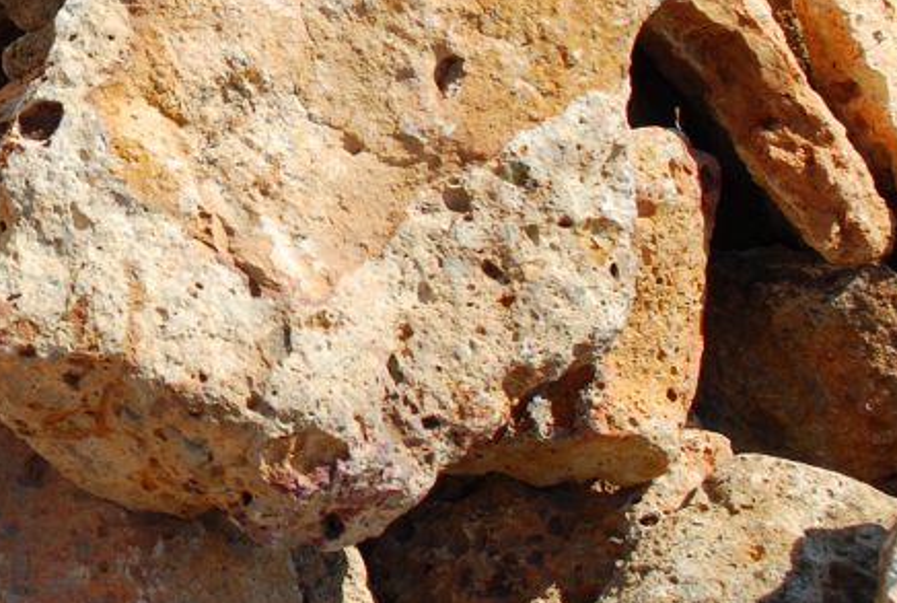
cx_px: -222
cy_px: 24
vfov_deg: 13.7
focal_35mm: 99
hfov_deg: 19.2
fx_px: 2473
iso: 100
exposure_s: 1/200
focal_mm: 24
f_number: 8
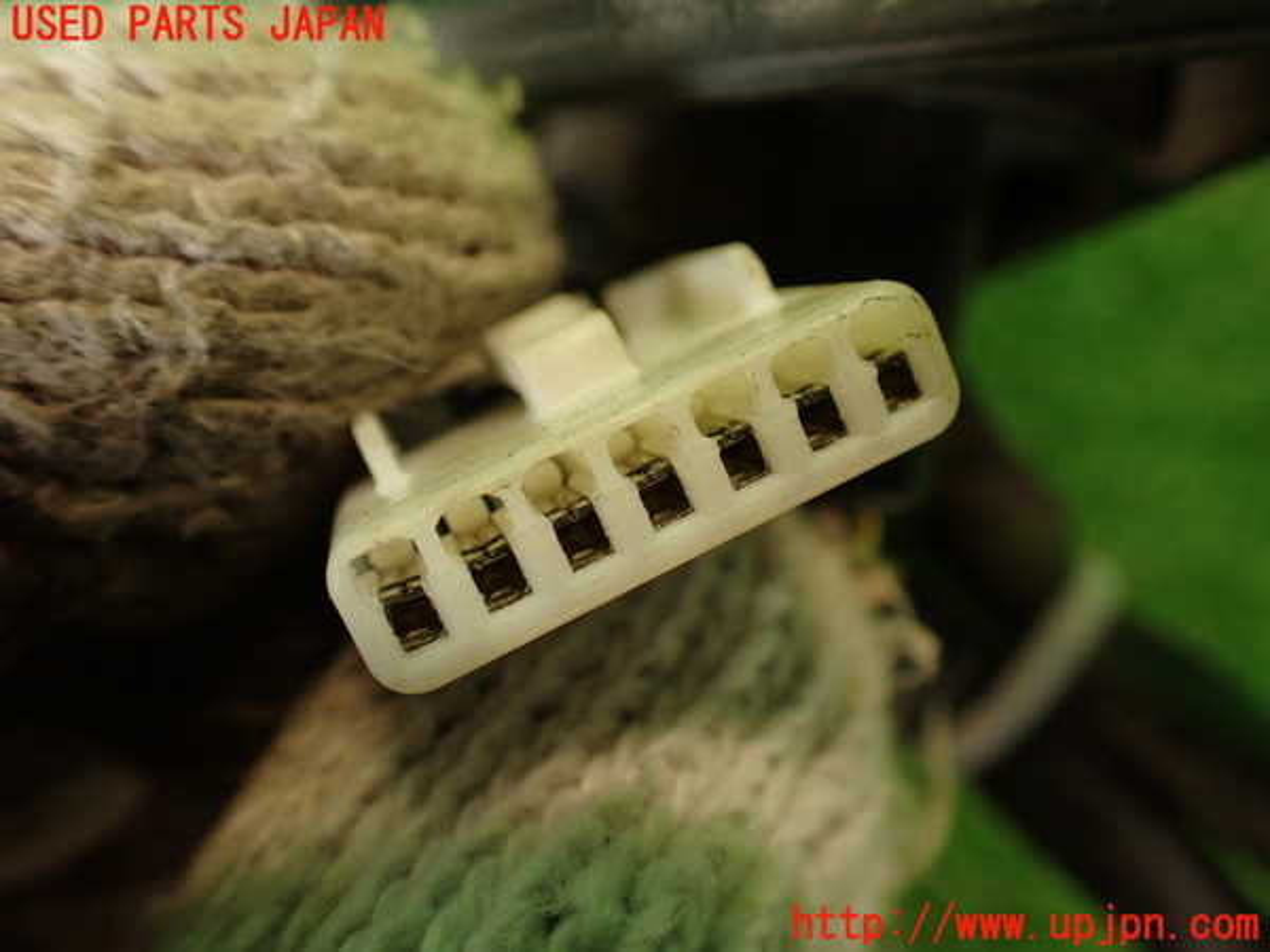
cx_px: 635
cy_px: 476
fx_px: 1174
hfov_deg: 56.8
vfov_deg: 44.2
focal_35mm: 32
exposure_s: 1/50
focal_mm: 5.79
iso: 200
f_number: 2.4
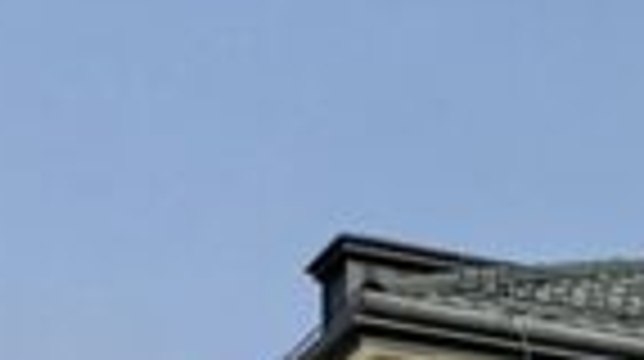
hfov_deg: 5.7
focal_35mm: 375
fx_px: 6395
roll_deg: +1.3
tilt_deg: +17.8
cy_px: 855
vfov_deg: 3.2
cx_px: 833
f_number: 1.78
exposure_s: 1/5848
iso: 64
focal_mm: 6.76
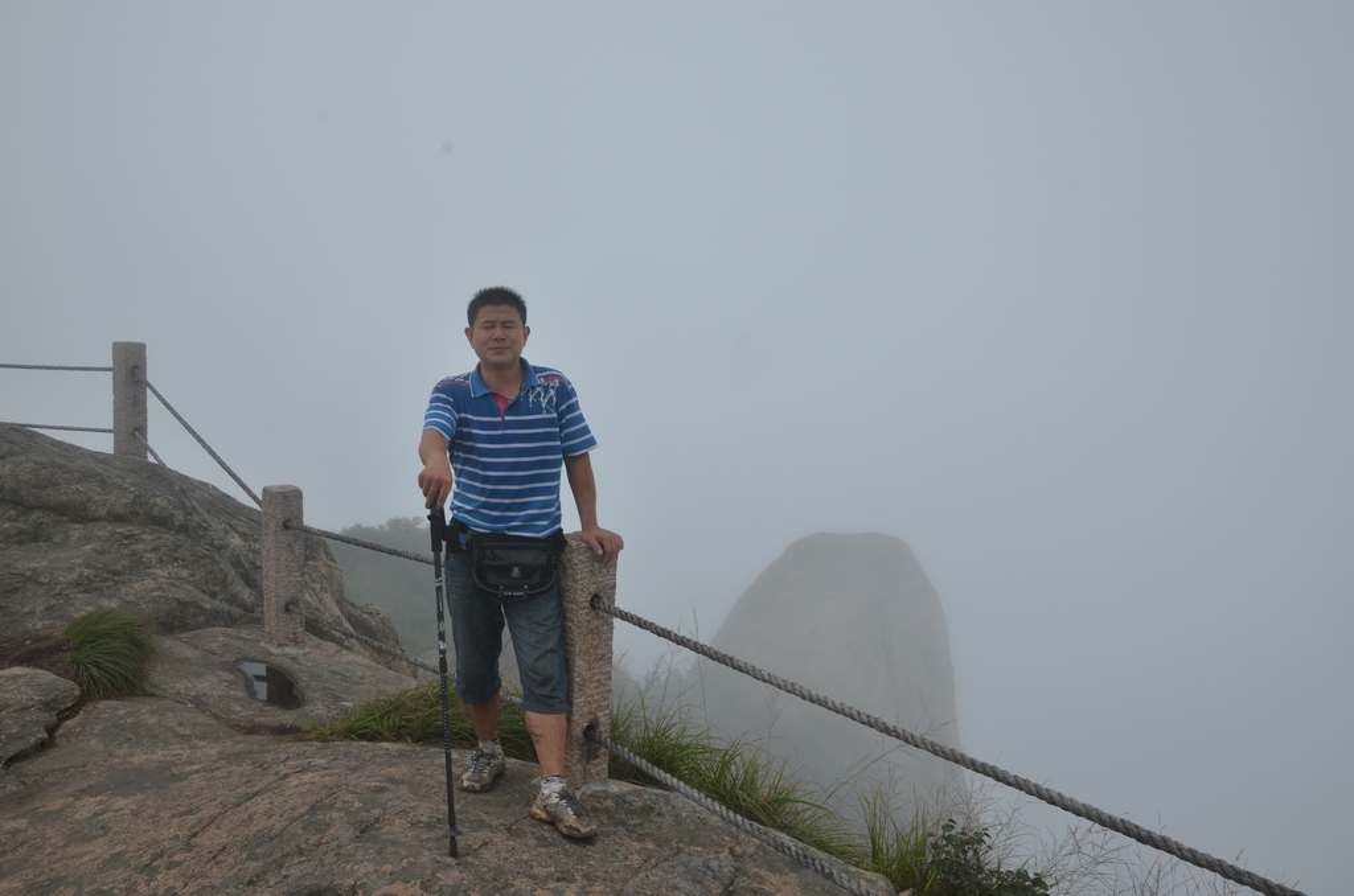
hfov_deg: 67.5
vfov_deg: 47.7
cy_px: 448
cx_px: 677
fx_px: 1013
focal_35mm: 27
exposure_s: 1/250
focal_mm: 18
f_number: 16
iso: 100
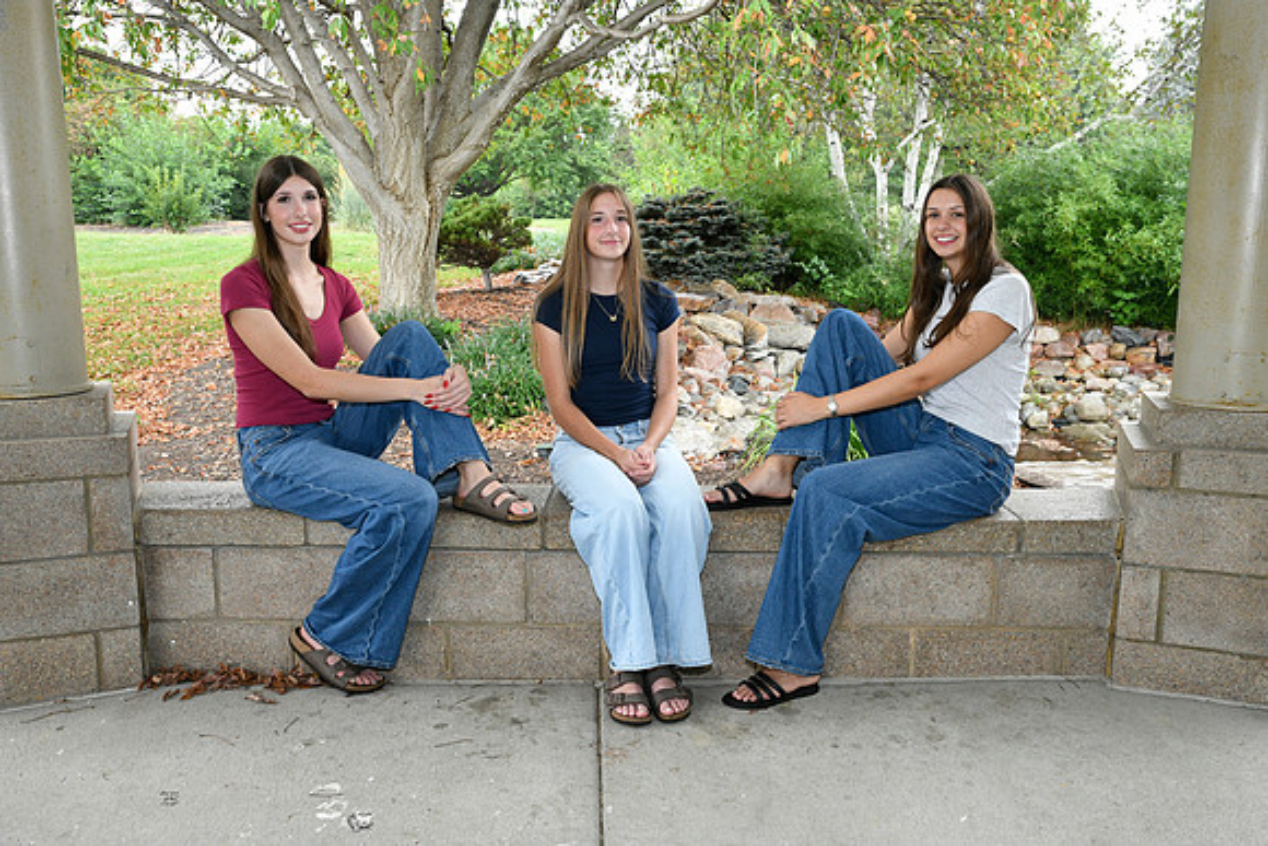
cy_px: 423
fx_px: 1092
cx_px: 634
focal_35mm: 31
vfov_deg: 42.3
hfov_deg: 60.3
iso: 1600
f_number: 8
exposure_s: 1/60
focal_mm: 31
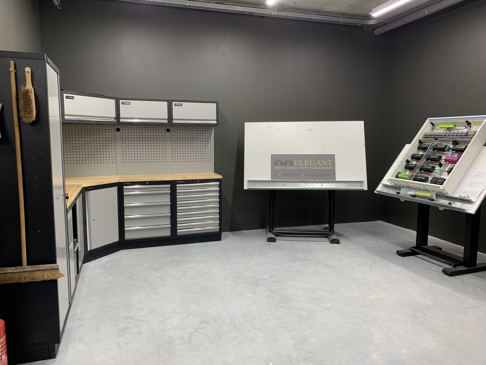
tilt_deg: -7.4
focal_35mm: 26
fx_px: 365
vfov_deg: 53.1
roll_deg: +0.0
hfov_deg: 67.3
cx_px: 243
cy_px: 182
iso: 50
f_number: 1.8
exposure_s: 1/50
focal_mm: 4.25
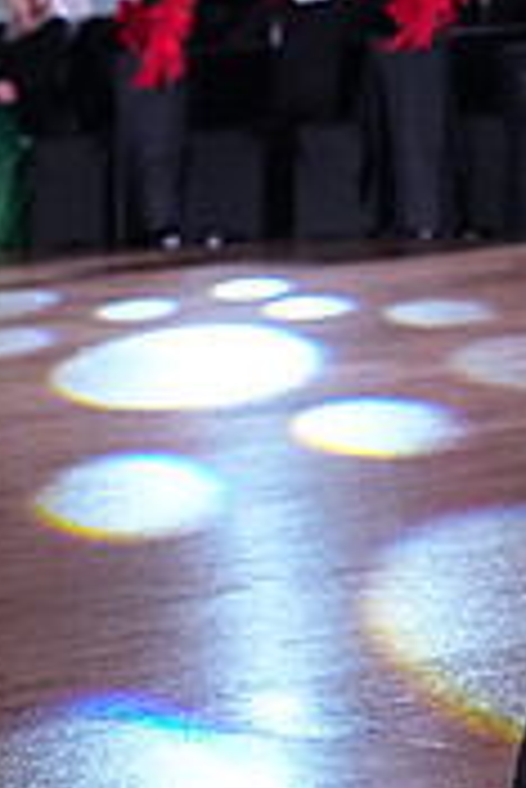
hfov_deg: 5.4
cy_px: -509
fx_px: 5512
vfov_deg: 8.0
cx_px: 762
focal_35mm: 252
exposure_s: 1/400
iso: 8000
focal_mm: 76
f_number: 5.6
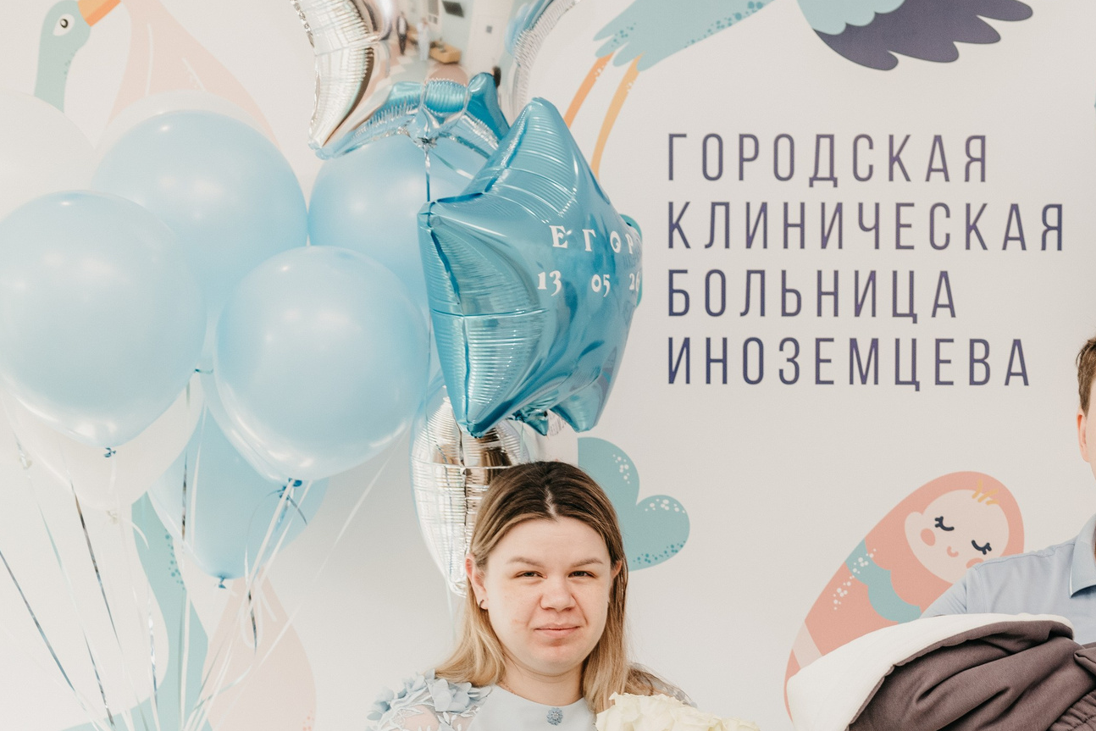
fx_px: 2192
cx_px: 1037
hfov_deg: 26.9
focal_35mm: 72
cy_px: 653
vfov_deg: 18.6
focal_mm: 35
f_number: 4
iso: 320
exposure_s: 1/160
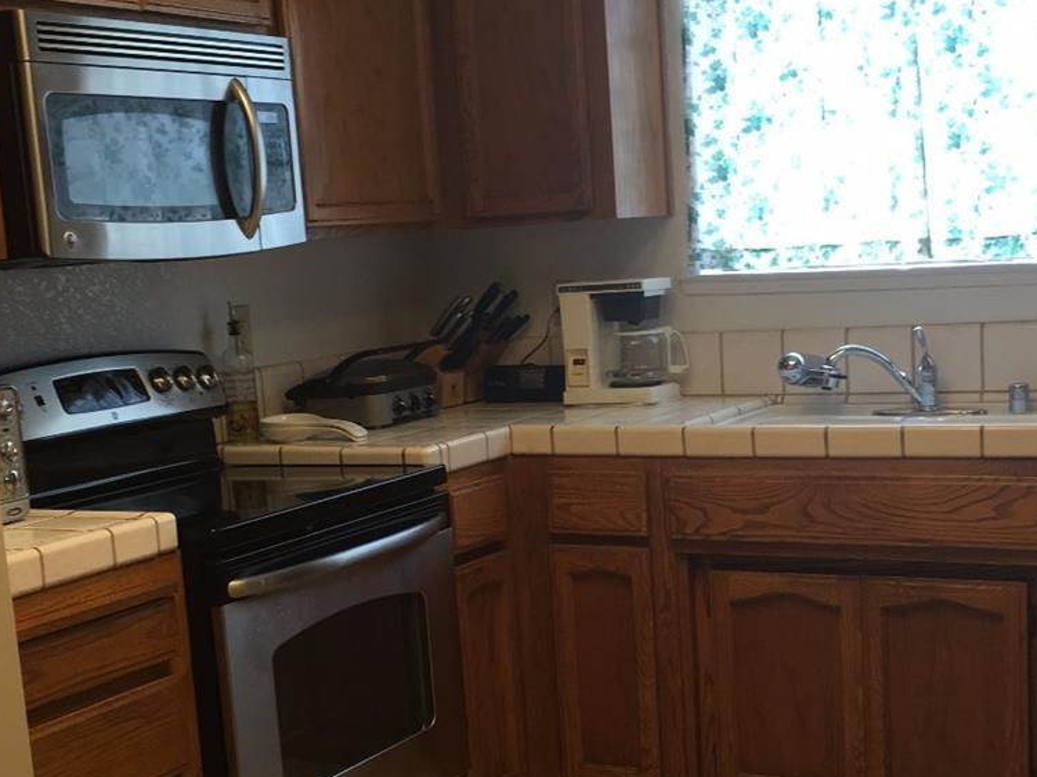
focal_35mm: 58
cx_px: 556
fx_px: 1737
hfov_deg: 33.2
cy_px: 554
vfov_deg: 25.0
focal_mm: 4.15
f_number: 2.2
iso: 32
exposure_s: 1/30
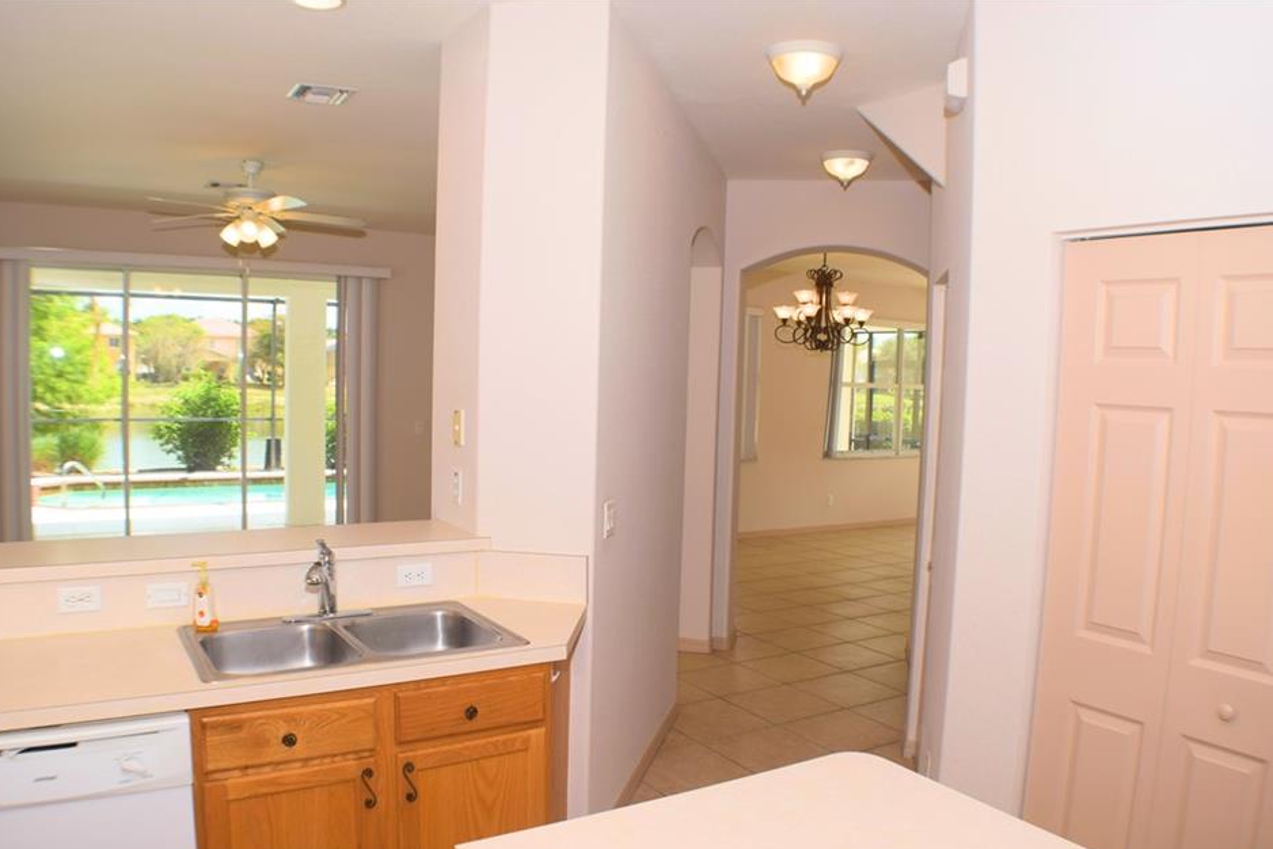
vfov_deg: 36.9
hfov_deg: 53.1
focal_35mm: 36
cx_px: 632
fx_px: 1273
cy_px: 460
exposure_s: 1/125
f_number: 5.6
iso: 125
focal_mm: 22
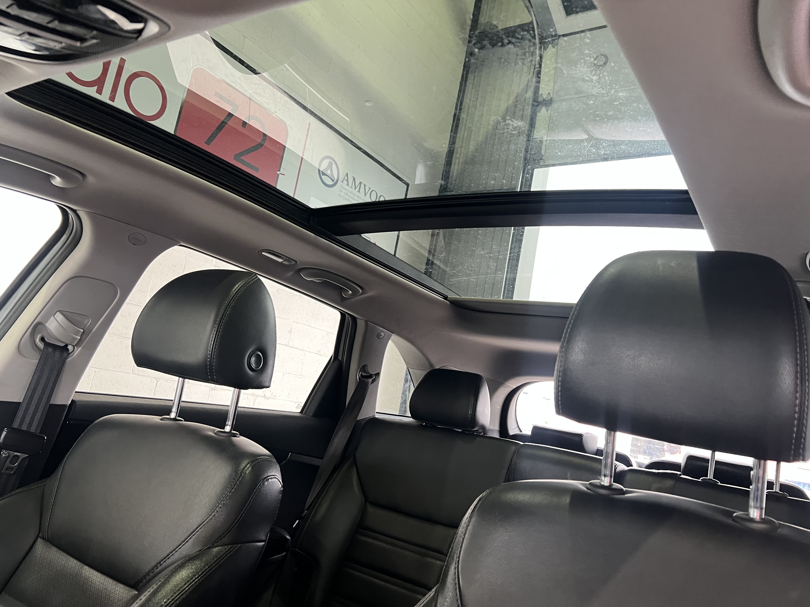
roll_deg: -10.1
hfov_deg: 67.3
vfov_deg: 53.1
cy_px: 304
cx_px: 405
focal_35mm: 26
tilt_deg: +10.8
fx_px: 608
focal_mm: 5.7
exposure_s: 1/60
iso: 250
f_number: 1.5
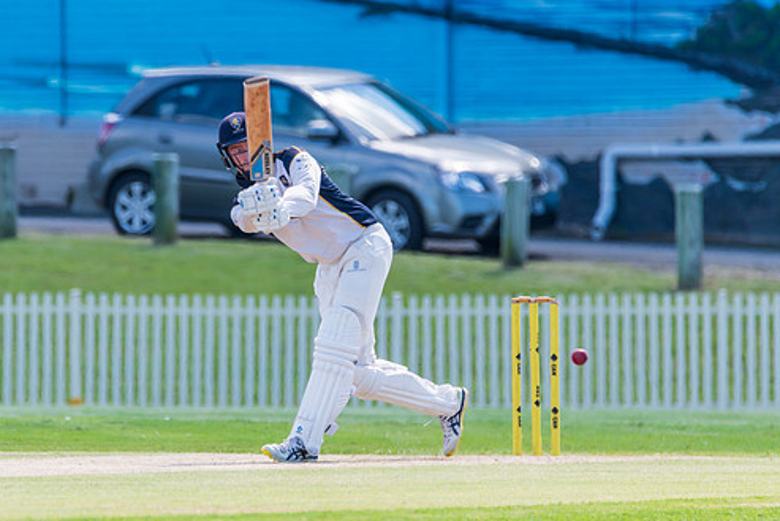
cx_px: 271
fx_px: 18616
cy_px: 266
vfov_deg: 1.6
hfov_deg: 2.4
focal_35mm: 859
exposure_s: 1/800
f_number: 6.3
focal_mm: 600
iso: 400
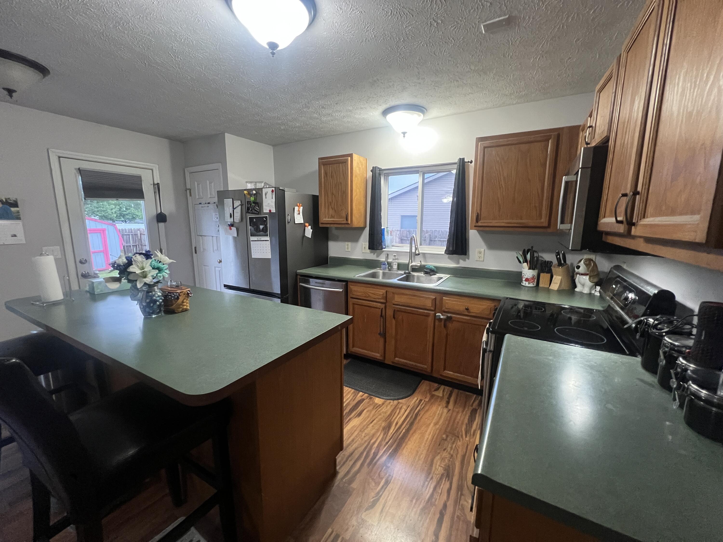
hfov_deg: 106.2
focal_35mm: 13
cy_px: 271
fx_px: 272
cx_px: 362
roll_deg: -0.3
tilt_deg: -10.1
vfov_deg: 89.9
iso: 640
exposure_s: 1/60
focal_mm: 1.57
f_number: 1.8
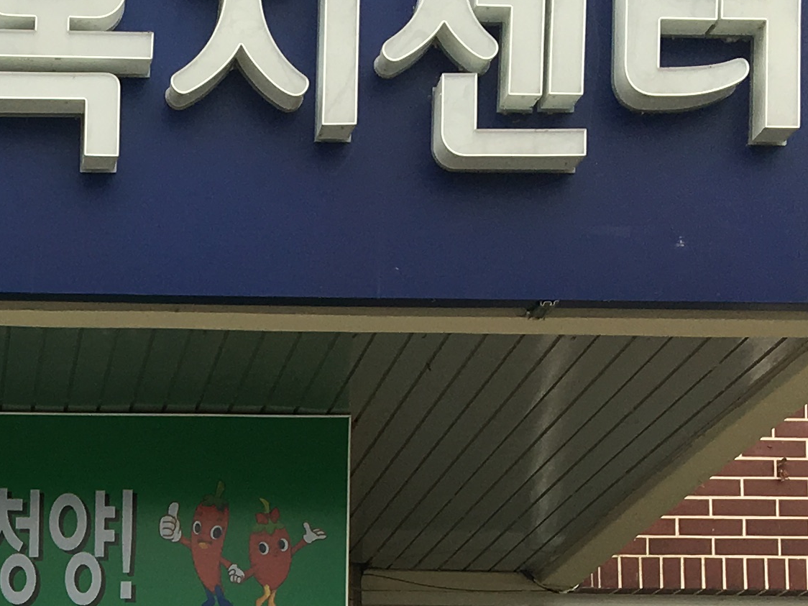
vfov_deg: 13.3
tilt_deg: +2.9
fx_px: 2428
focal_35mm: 104
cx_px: -153
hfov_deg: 18.0
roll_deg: -1.5
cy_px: 934
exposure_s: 1/239
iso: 25
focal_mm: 4.15
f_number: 2.2
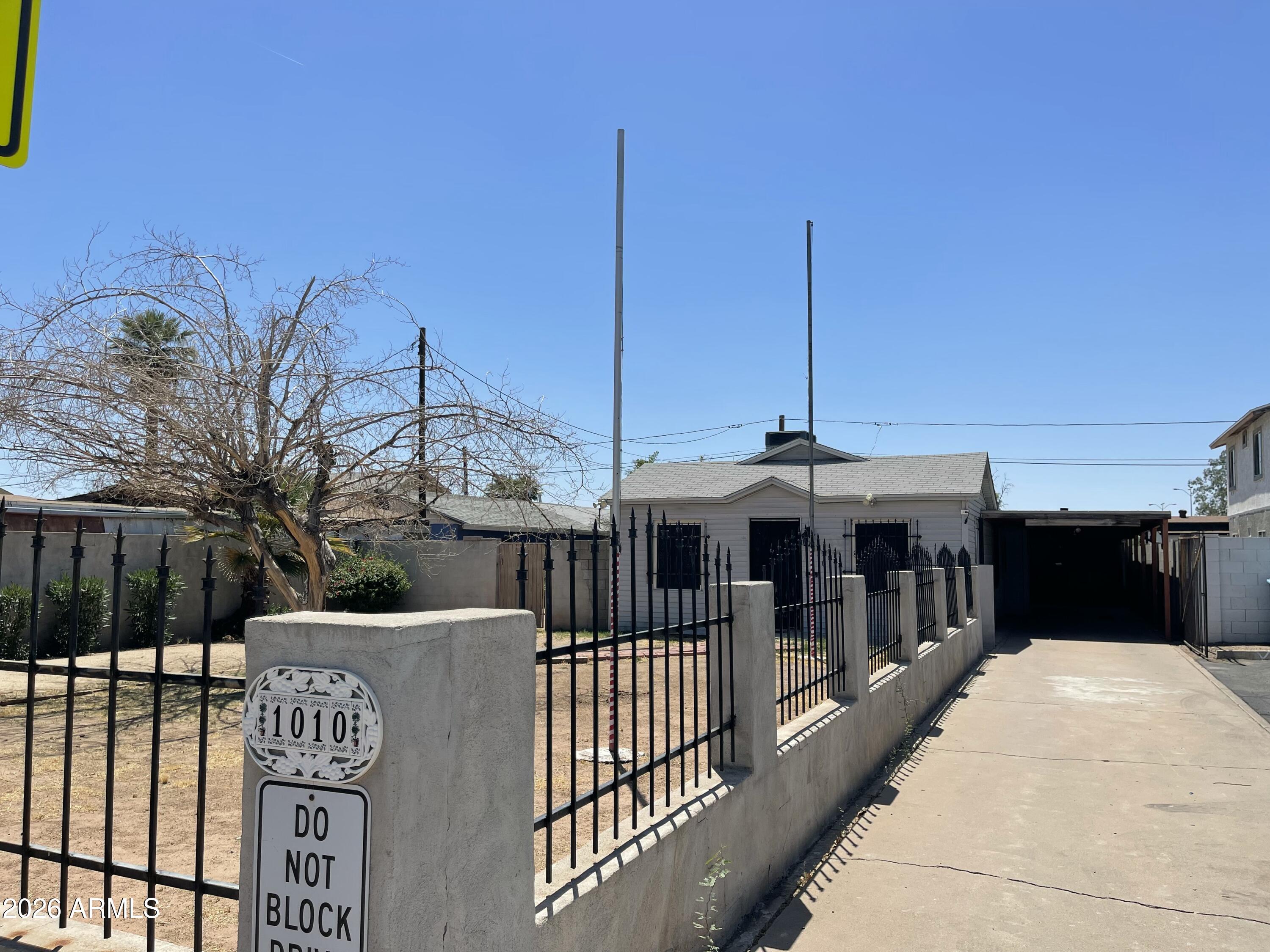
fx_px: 917
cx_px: 635
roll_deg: -0.4
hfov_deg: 69.4
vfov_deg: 54.9
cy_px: 476
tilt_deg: +3.6
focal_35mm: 25
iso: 32
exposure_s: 1/4902
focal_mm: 5.1
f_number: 1.6
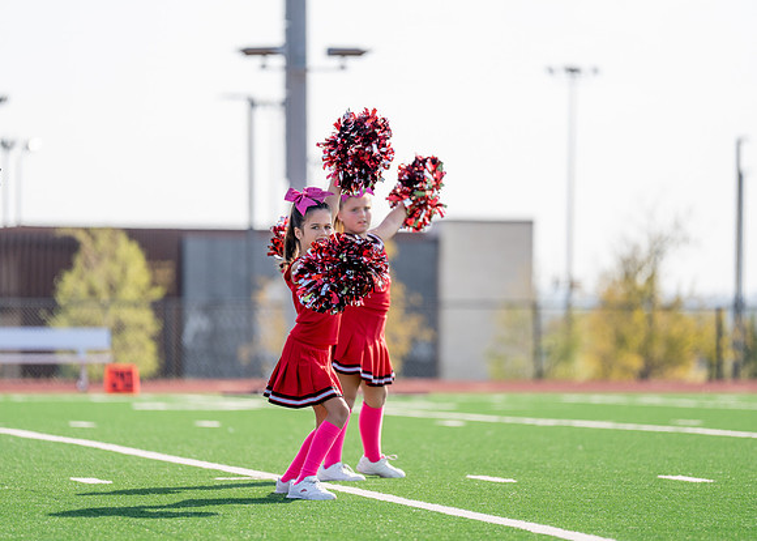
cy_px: 270
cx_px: 378
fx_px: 4505
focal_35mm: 210
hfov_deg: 9.6
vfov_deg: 6.9
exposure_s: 1/1250
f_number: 2.8
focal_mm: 200
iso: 100
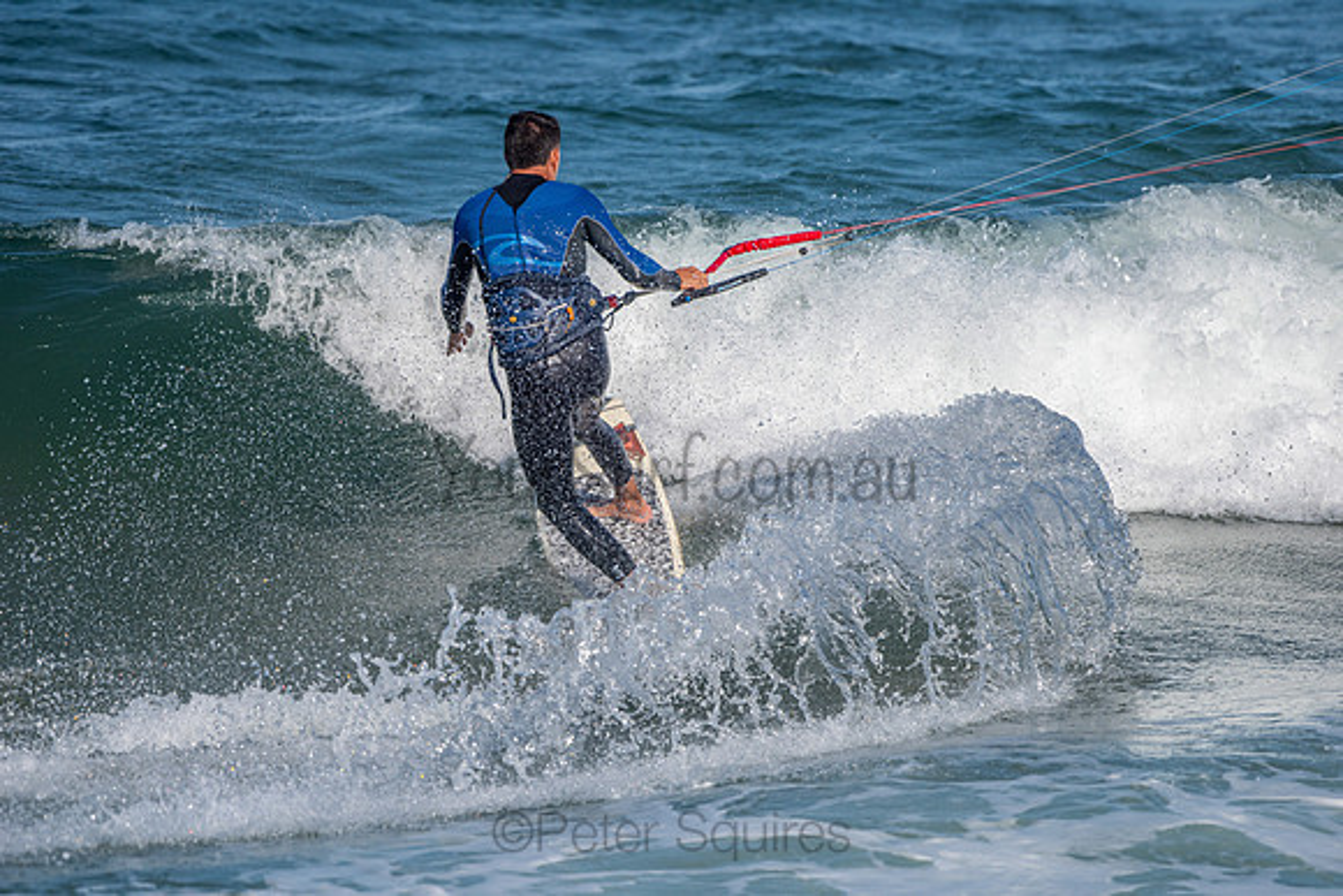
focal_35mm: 310
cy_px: 448
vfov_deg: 4.4
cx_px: 672
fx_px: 11567
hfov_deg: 6.6
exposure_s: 1/4000
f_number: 5.6
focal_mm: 310
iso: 250
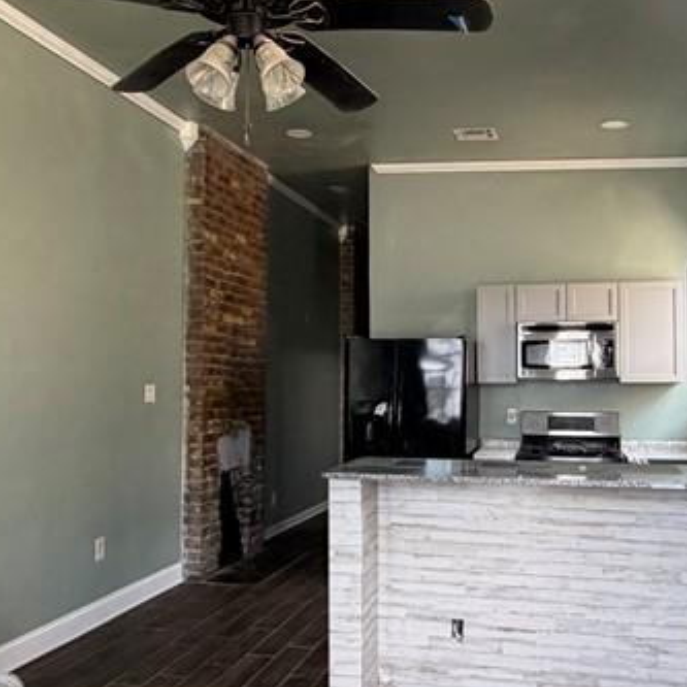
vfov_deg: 43.9
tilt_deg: -1.2
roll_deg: -1.0
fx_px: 853
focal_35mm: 38
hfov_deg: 43.7
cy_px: 355
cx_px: 404
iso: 200
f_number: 2.2
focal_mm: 2.22
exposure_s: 1/121
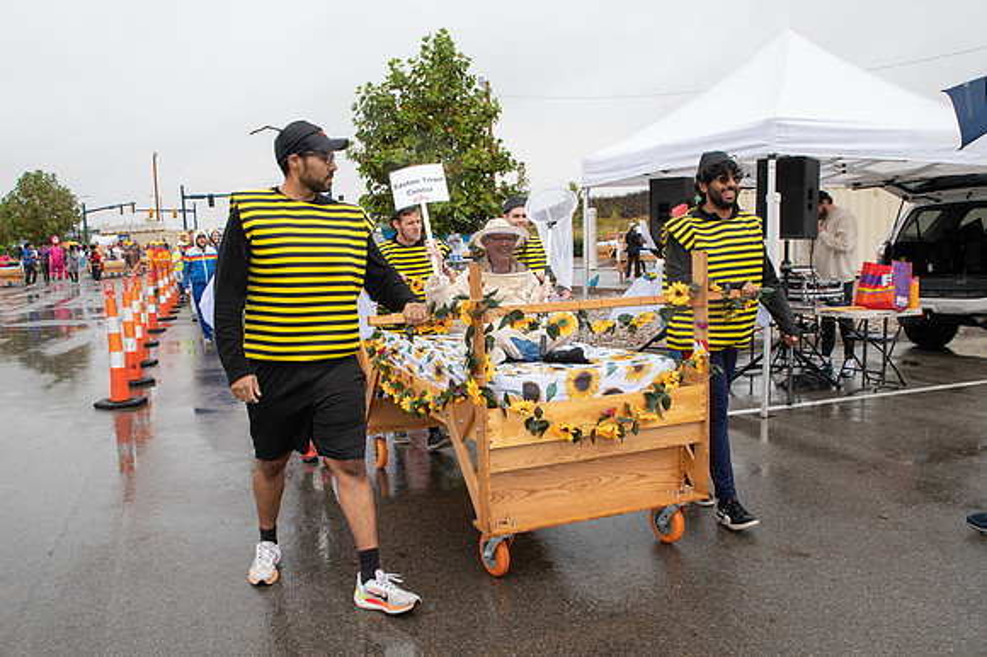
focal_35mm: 30
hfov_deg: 62.6
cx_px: 450
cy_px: 358
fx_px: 810
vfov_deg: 44.1
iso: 400
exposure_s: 1/200
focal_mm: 24
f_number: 7.1
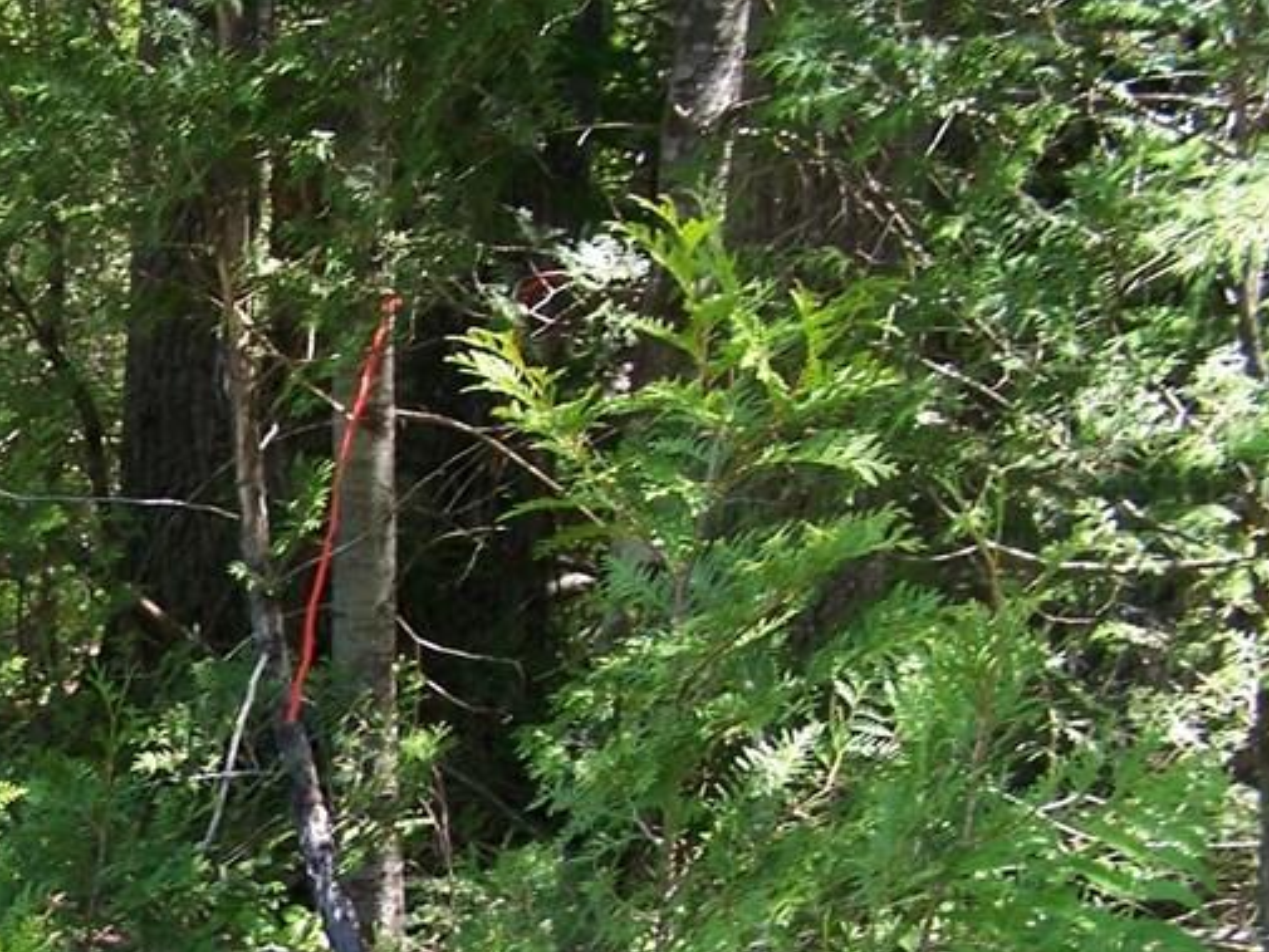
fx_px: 2823
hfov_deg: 24.2
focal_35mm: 77
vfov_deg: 18.9
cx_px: 10
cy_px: 801
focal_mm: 6.3
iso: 80
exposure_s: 1/125
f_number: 2.8
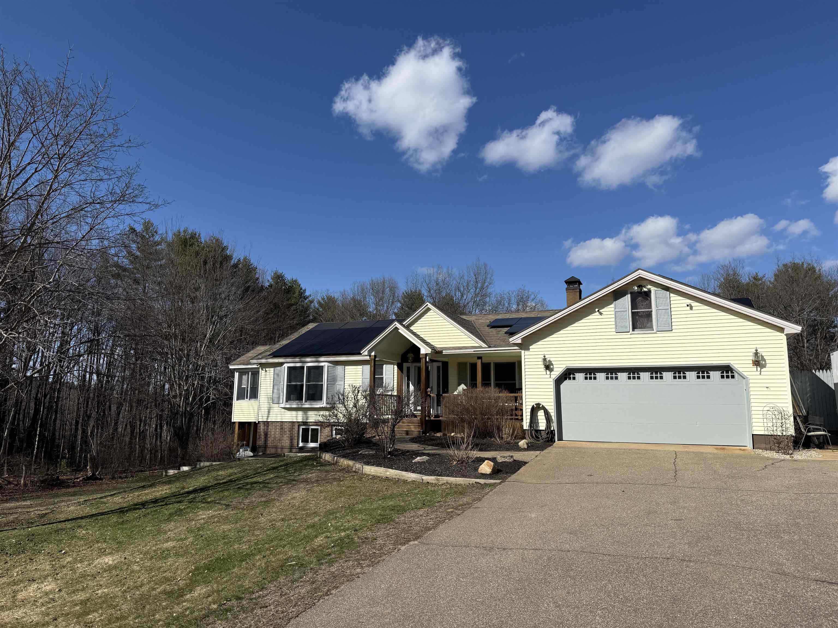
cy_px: 314
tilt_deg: +10.7
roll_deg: -0.5
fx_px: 581
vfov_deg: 56.8
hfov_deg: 71.6
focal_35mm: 24
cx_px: 419
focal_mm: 6.76
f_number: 1.78
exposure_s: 1/7353
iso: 80
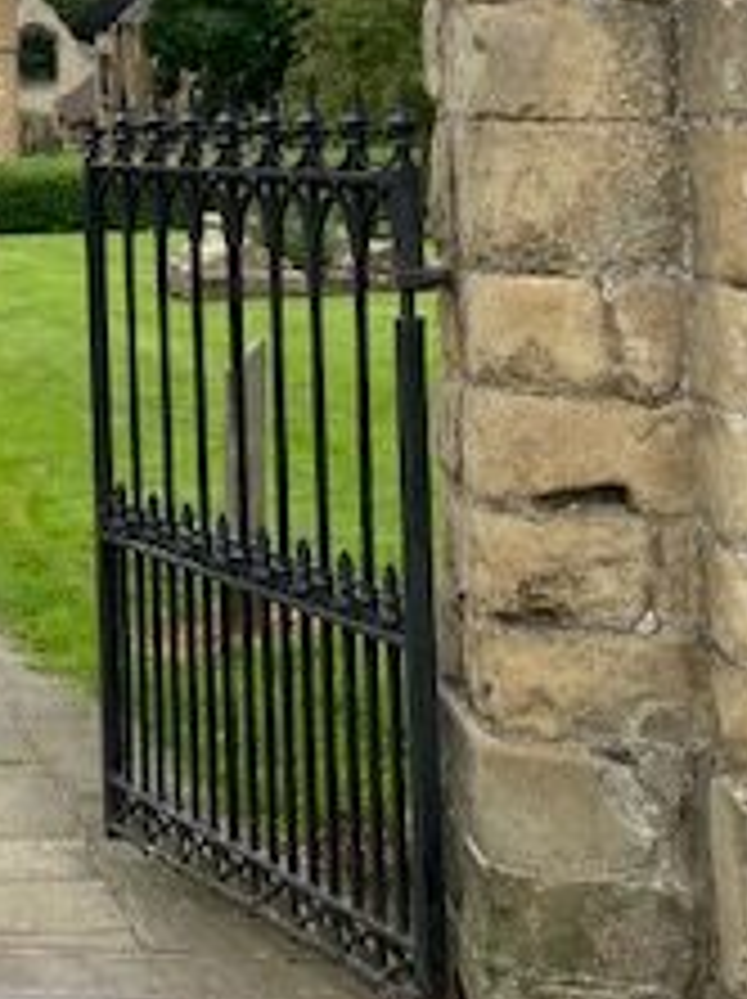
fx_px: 2162
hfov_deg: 17.9
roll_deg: +1.1
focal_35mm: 75
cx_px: -315
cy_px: 94
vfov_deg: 25.2
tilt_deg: -0.6
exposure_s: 1/1727
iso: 32
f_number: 1.8
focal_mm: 4.25
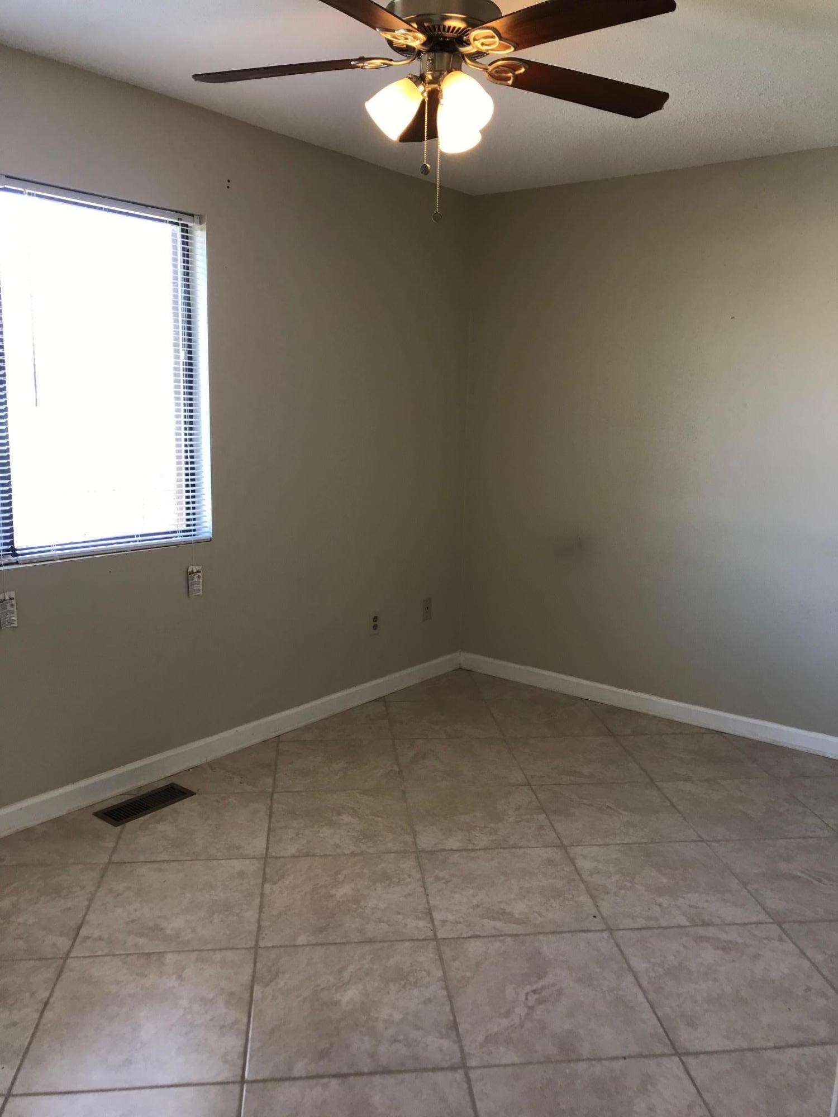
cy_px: 558
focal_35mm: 28
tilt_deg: -9.8
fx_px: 904
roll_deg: -1.7
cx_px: 419
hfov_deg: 49.7
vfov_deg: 63.4
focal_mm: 3.99
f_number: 1.8
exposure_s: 1/40
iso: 25
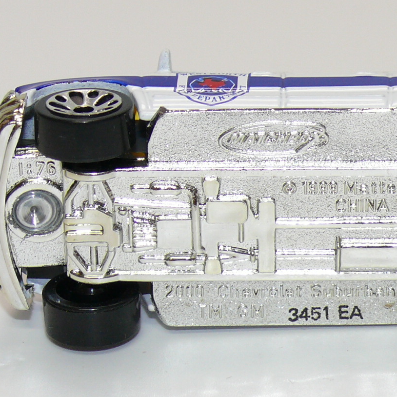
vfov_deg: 9.2
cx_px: 338
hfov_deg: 9.1
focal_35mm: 191
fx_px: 2478
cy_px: 144
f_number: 4
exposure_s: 1/30
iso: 100
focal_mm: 14
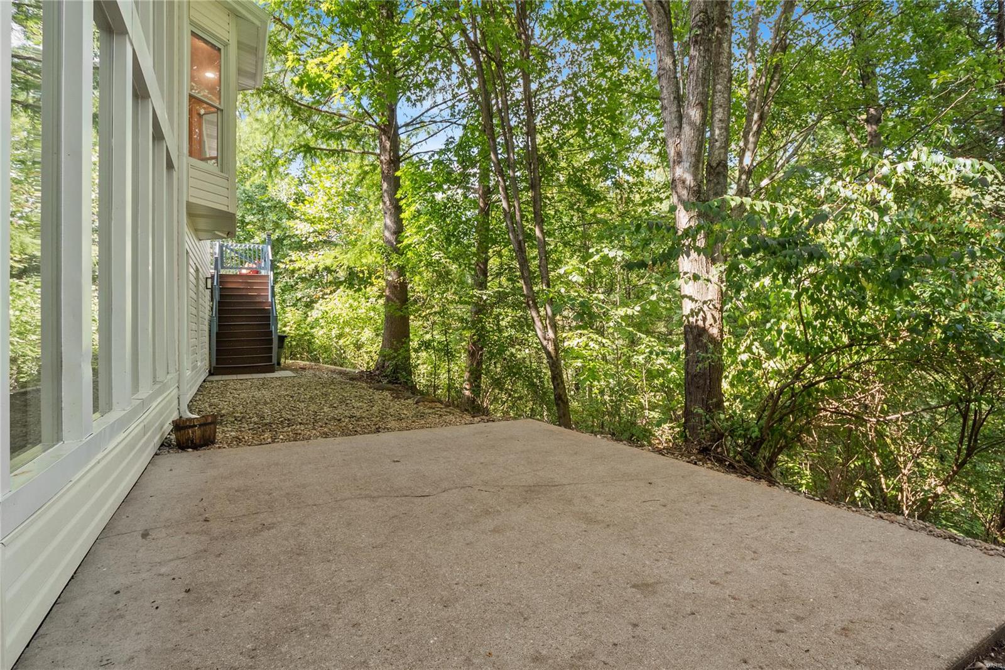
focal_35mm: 16
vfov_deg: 73.7
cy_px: 335
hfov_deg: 96.7
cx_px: 502
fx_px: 447
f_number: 6.3
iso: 400
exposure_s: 1/40
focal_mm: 8
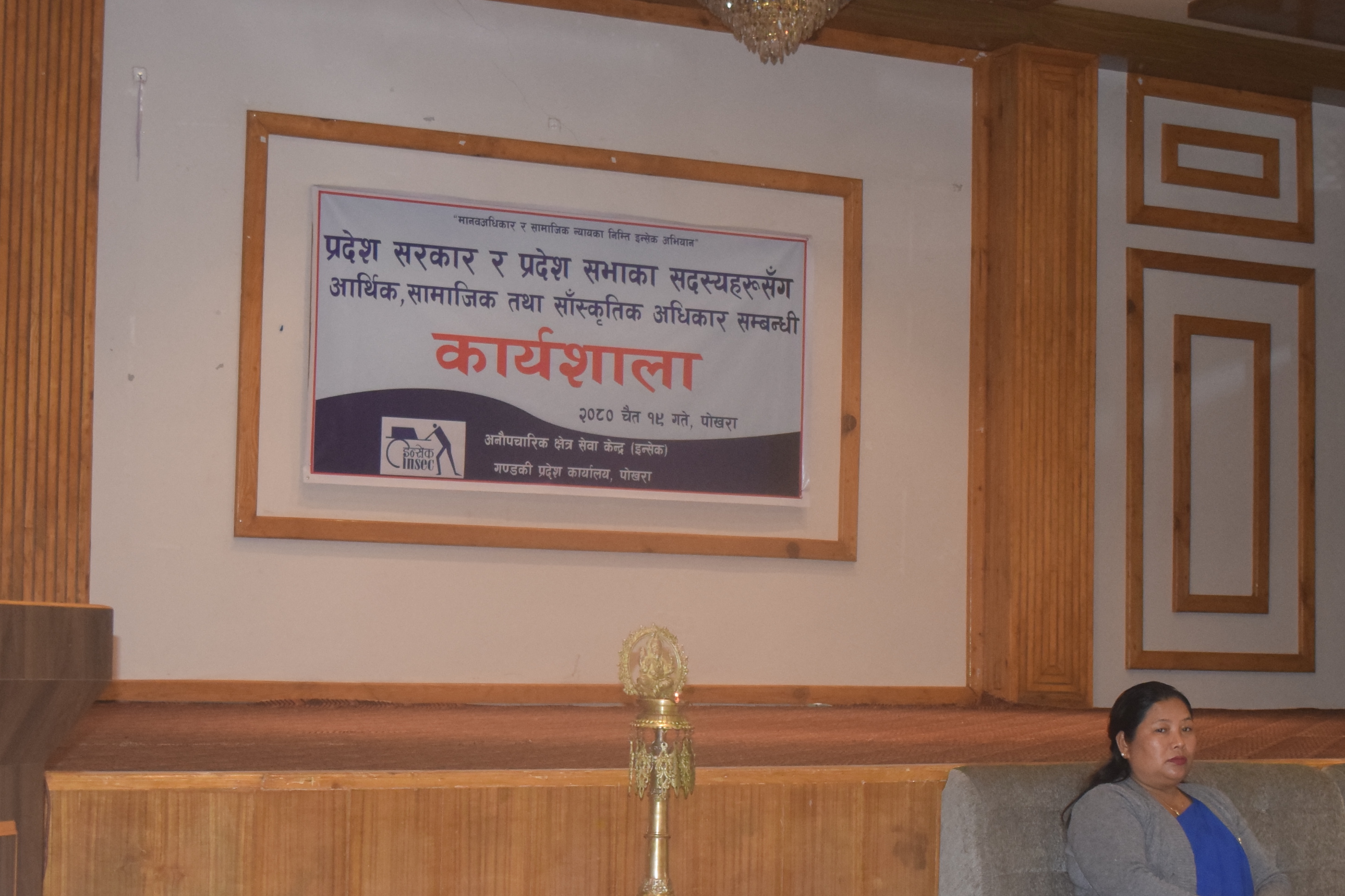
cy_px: 572
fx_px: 2540
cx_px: 729
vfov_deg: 20.0
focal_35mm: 68
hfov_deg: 29.6
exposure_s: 1/60
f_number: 3.8
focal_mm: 22
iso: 1100
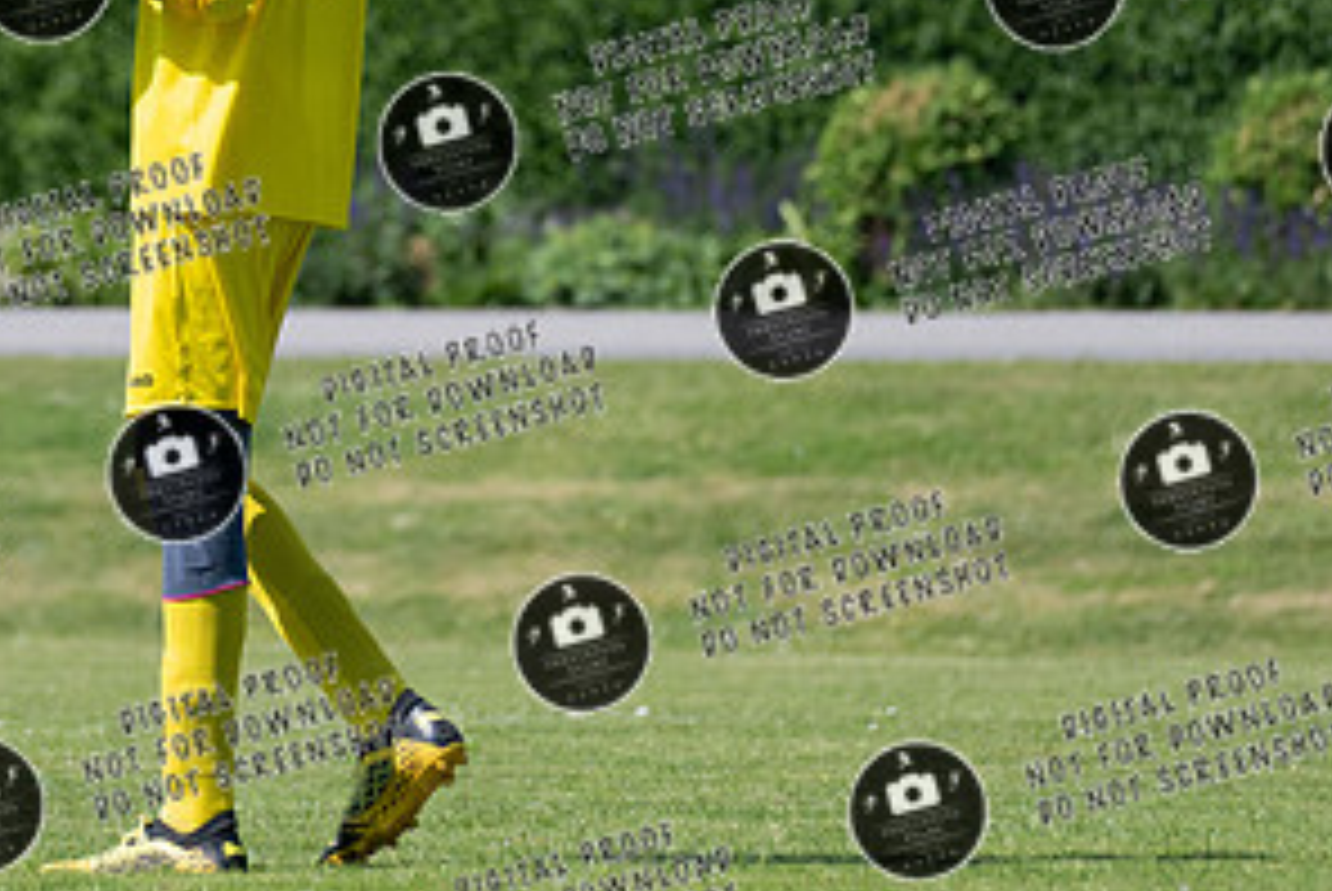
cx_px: 379
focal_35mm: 604
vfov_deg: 2.3
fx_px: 22370
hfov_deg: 3.4
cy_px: 85
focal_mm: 260
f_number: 5.6
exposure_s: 1/1600
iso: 360
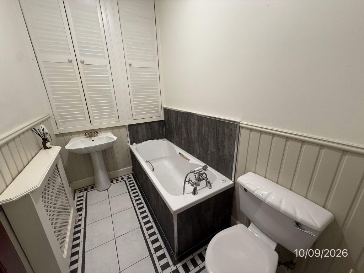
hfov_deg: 102.1
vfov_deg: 85.7
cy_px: 136
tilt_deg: -17.1
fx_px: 147
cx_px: 182
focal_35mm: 14
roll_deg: +1.3
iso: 200
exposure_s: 1/99
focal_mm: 2.22
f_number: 2.2
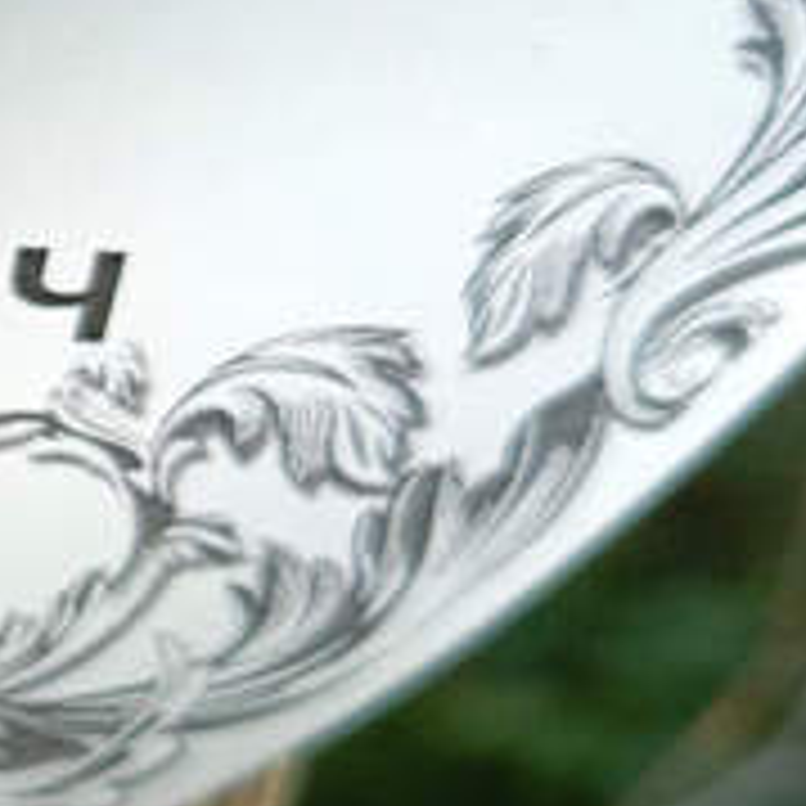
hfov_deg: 15.6
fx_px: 2608
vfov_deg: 17.6
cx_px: -549
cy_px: 392
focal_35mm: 99
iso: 112
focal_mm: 4.76
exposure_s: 1/419
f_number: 1.69
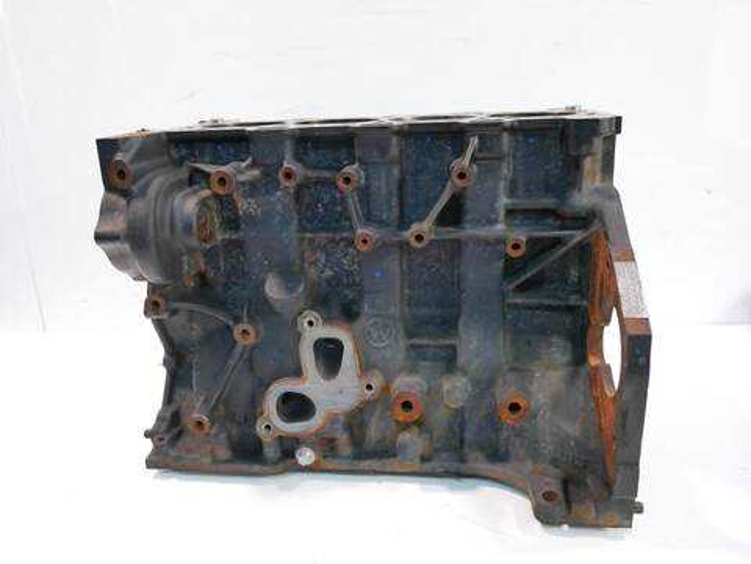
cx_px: 376
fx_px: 651
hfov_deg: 60.0
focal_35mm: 30
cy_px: 282
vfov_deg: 46.8
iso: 1250
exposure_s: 1/60
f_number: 3.7
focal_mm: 15
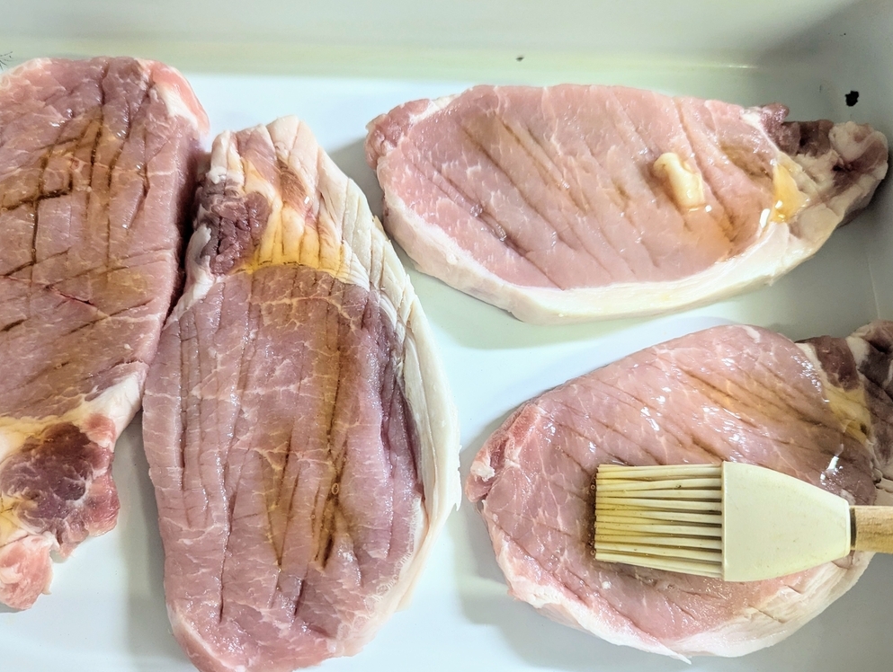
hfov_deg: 61.2
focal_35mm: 29
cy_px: 386
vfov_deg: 48.2
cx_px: 374
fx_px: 749
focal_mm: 6.81
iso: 256
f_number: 1.85
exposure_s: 1/33.3
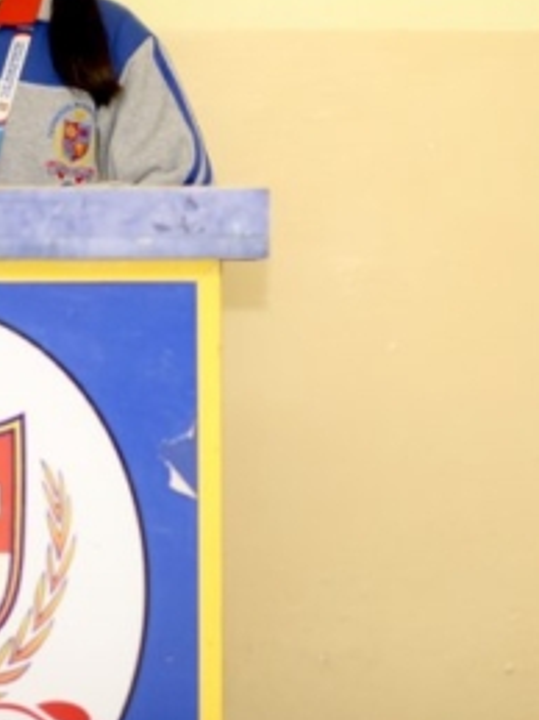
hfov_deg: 7.3
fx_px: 4197
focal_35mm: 202
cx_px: 53
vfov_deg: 9.8
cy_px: 236
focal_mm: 85
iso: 100
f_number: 1.8
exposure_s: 1/250
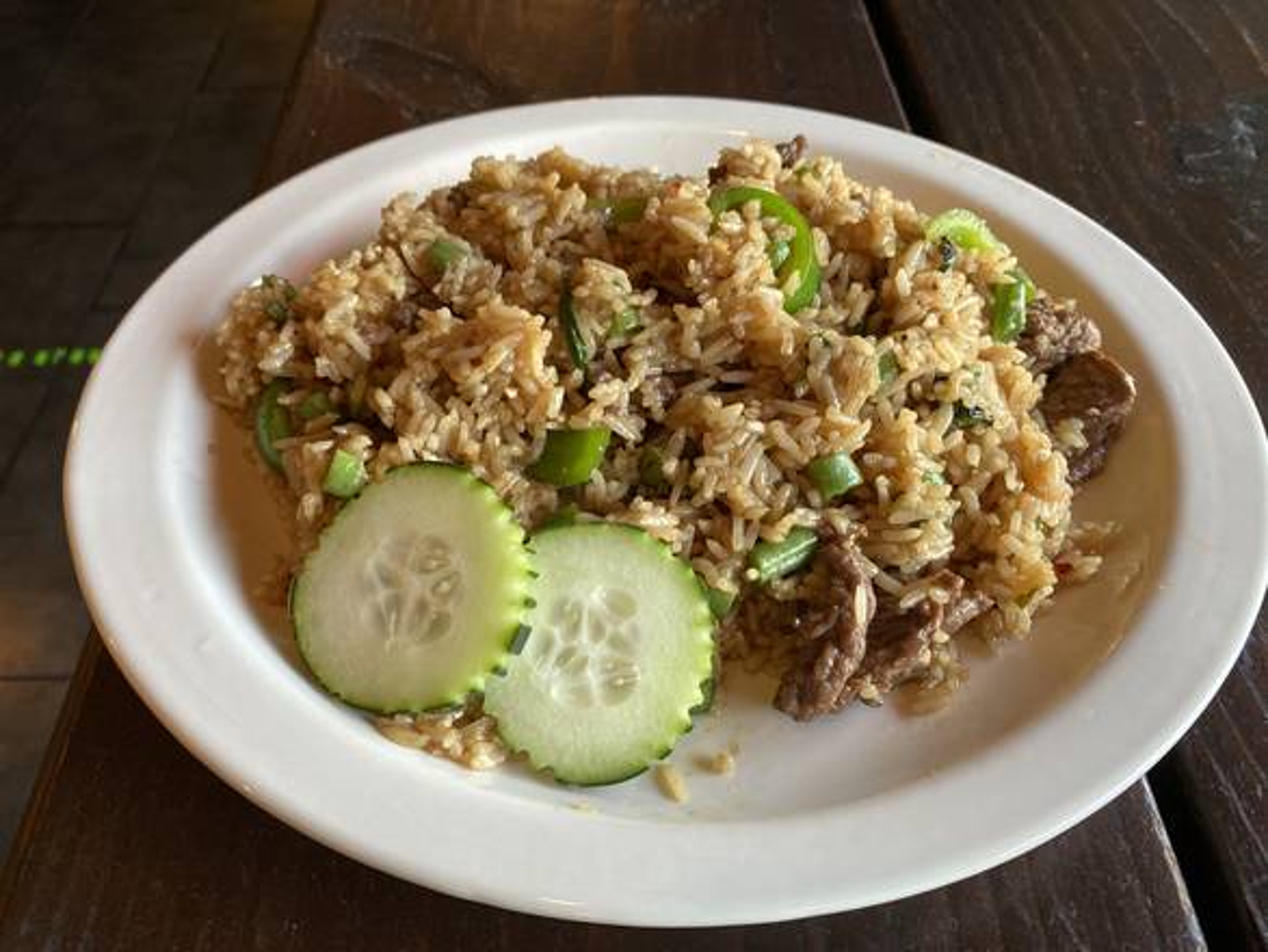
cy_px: 476
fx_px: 953
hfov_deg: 67.3
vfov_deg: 53.1
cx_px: 634
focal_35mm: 26
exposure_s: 1/60
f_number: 1.8
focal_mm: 4.25
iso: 100
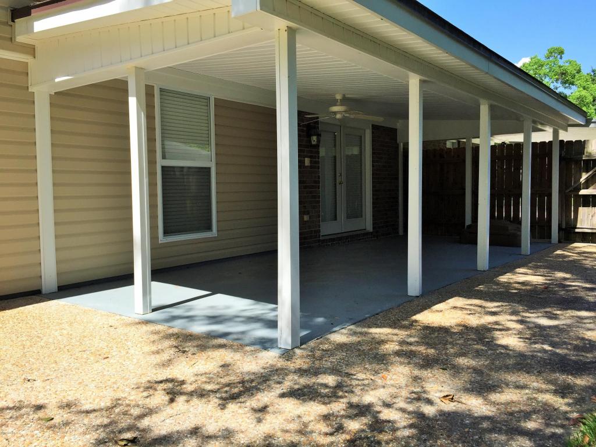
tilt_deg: -4.5
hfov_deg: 61.7
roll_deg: -0.7
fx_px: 499
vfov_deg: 48.2
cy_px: 224
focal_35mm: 29
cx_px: 298
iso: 32
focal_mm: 4.15
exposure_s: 1/1130
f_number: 2.2
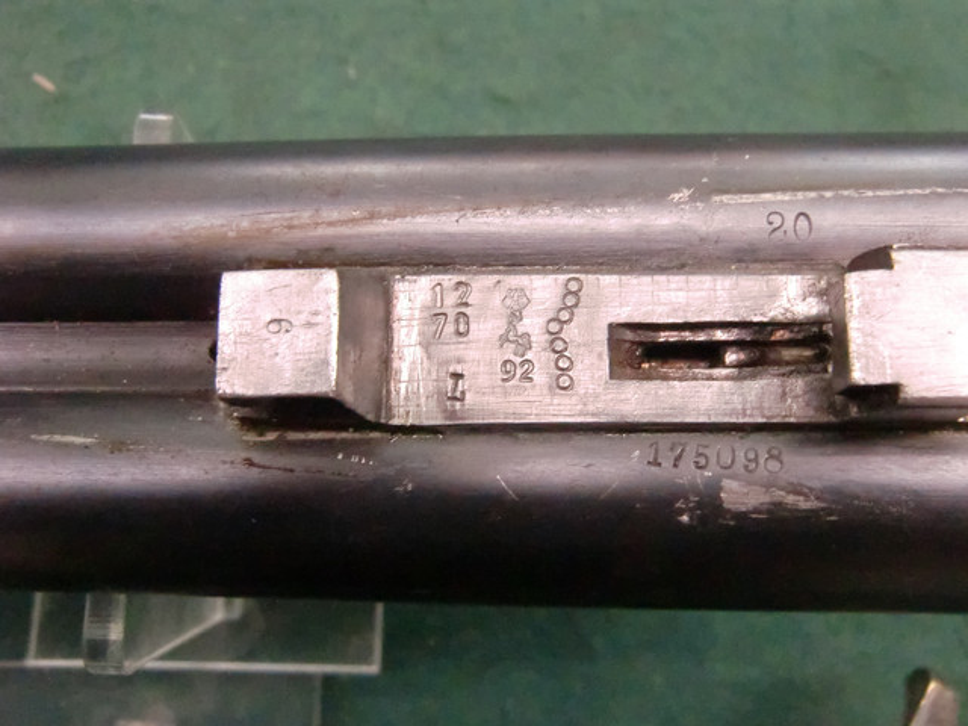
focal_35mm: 34
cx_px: 484
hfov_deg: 54.0
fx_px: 951
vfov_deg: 41.8
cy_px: 363
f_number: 3.6
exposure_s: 1/40
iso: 1600
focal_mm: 6.1
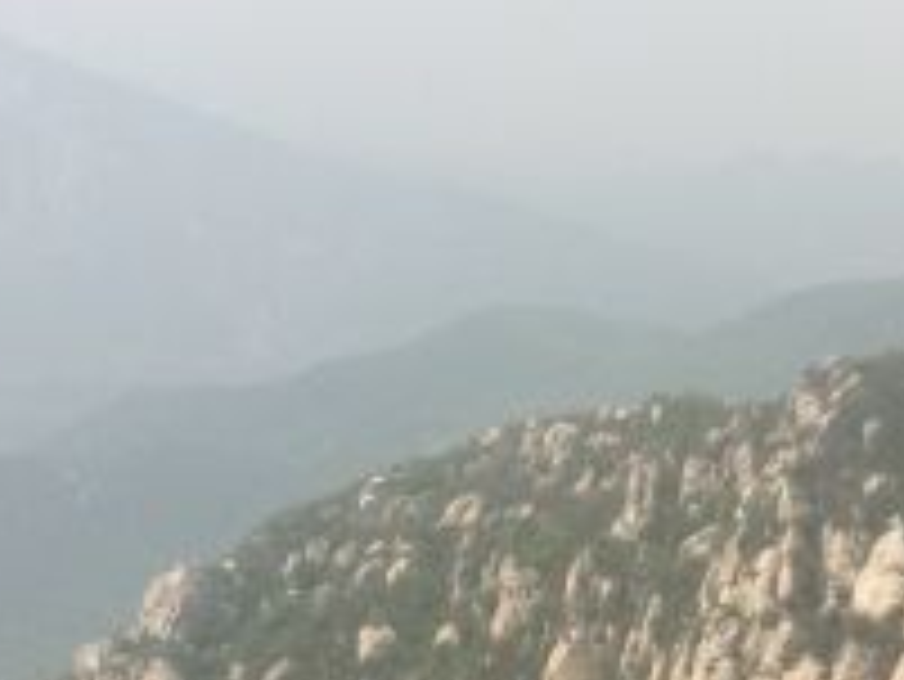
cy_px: 529
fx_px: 2639
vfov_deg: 14.6
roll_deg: -4.1
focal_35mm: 101
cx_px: 783
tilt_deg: -11.1
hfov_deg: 19.2
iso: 32
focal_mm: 4.15
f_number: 2.2
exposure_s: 1/3425
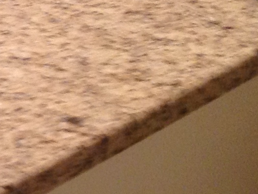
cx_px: -294
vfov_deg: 6.8
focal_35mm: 217
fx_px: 1618
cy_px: -80
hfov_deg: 8.5
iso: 100
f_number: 2.4
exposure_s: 1/20
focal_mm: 4.28
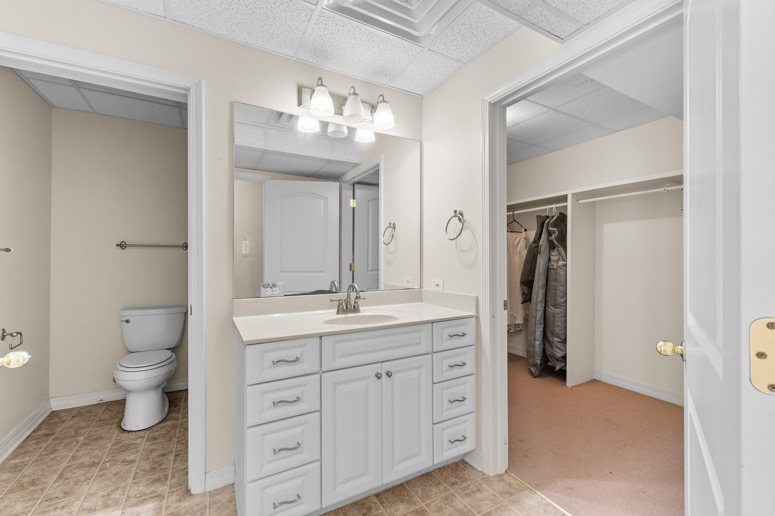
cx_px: 388
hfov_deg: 100.4
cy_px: 258
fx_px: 323
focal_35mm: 15
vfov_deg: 77.3
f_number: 7.1
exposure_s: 1/5
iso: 400
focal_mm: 10
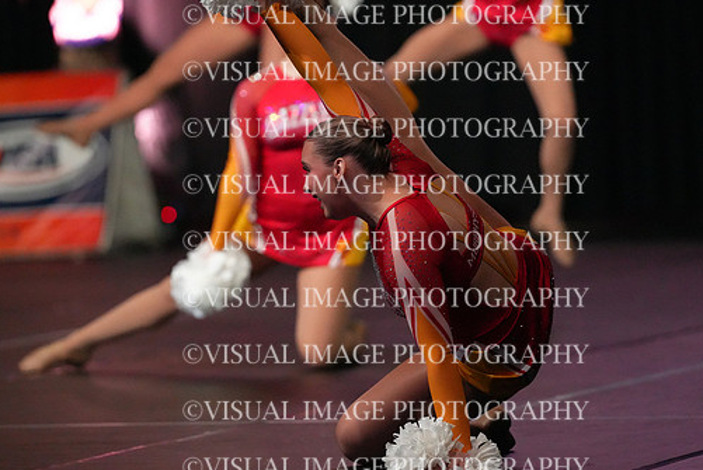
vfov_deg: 4.0
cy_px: 213
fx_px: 6782
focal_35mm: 347
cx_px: 386
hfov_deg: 5.9
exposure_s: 1/1250
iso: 16000
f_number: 3.5
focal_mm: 300
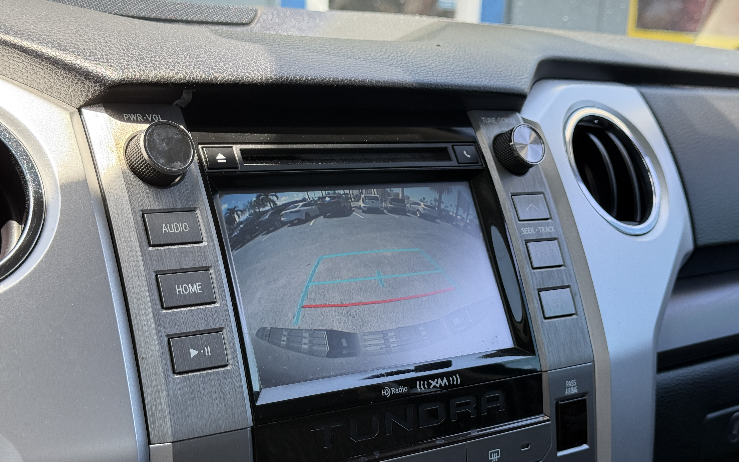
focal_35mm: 51
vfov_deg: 25.3
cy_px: 269
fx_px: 1027
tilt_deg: -8.3
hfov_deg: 39.6
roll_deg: -3.1
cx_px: 369
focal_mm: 6.76
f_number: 1.78
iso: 64
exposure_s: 1/216
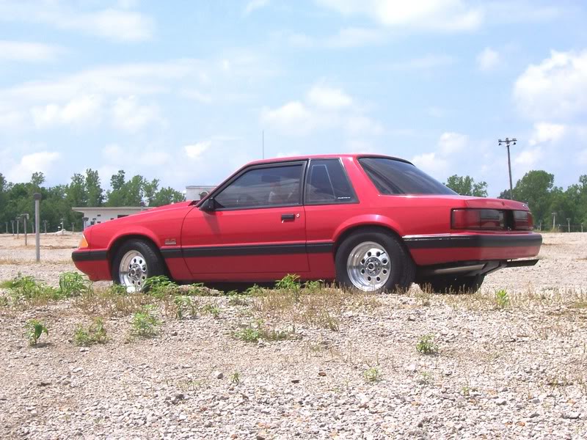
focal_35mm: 66
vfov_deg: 22.3
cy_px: 220
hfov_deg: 29.4
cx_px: 294
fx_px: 1119
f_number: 6.7
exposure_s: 1/750
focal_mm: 10.8
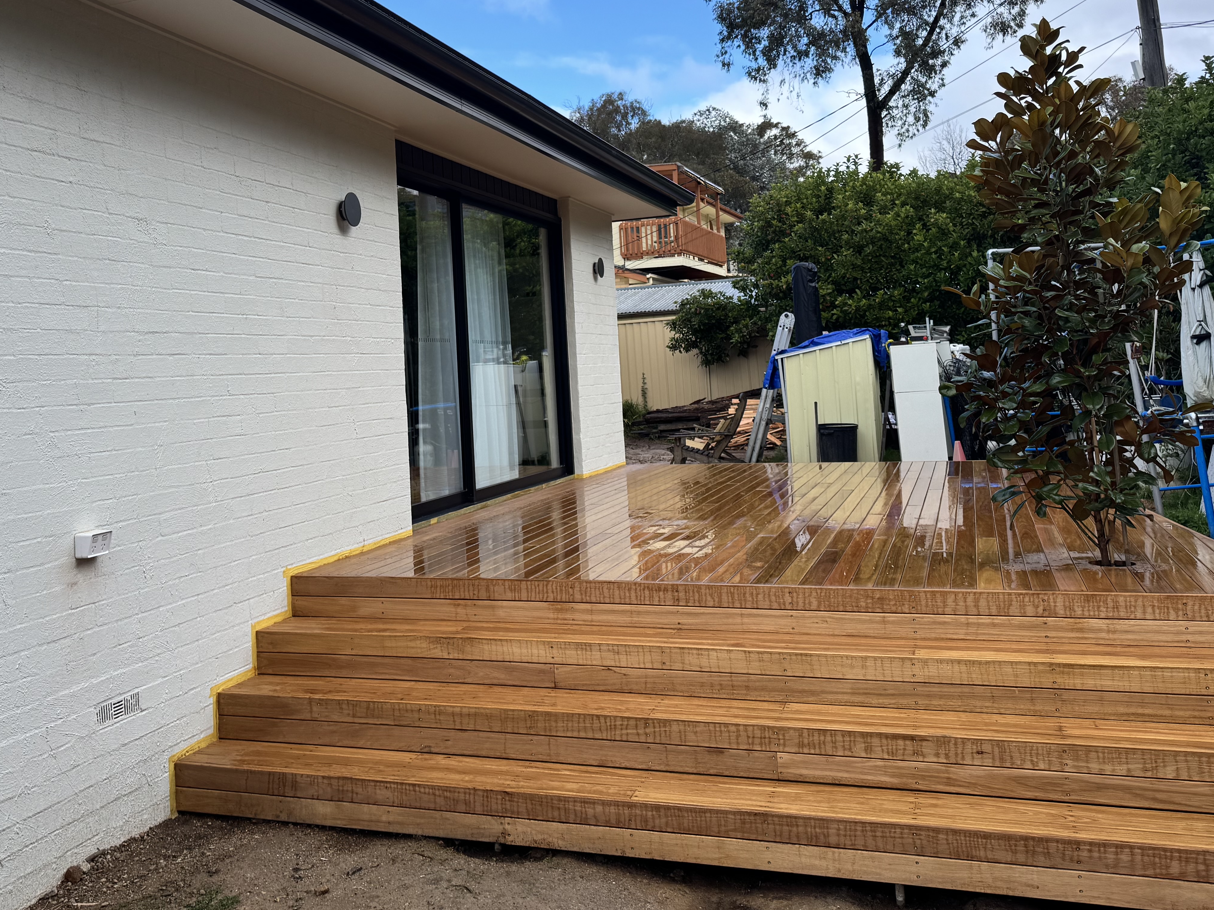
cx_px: 478
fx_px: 1192
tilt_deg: +3.9
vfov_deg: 41.3
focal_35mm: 34
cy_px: 302
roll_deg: +3.4
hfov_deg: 53.5
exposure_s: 1/1597
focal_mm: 6.76
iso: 80
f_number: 1.78
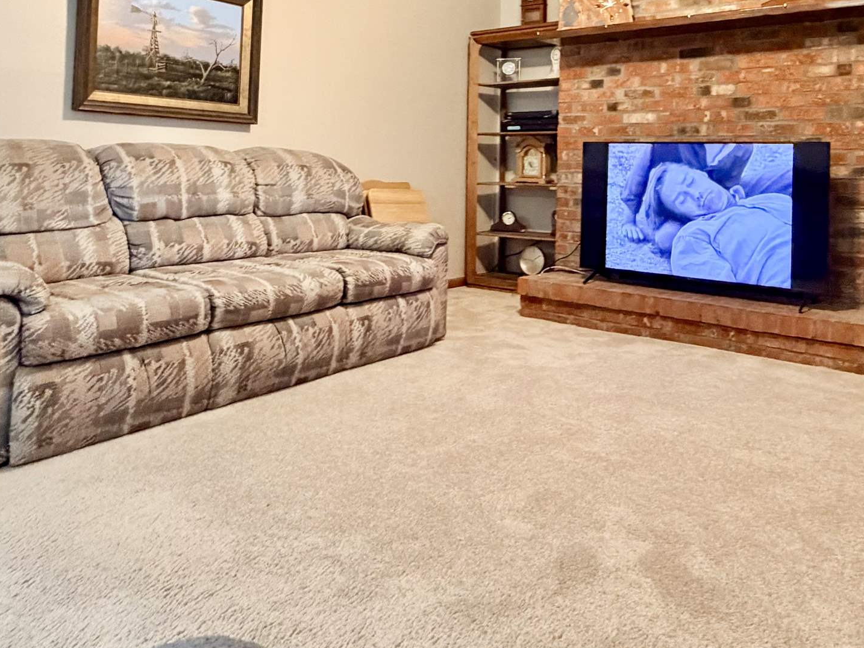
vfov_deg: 44.8
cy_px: 144
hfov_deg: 59.9
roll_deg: -1.4
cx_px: 407
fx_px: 749
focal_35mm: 30
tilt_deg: +1.5
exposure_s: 1/60
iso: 640
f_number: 2.2
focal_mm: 2.22
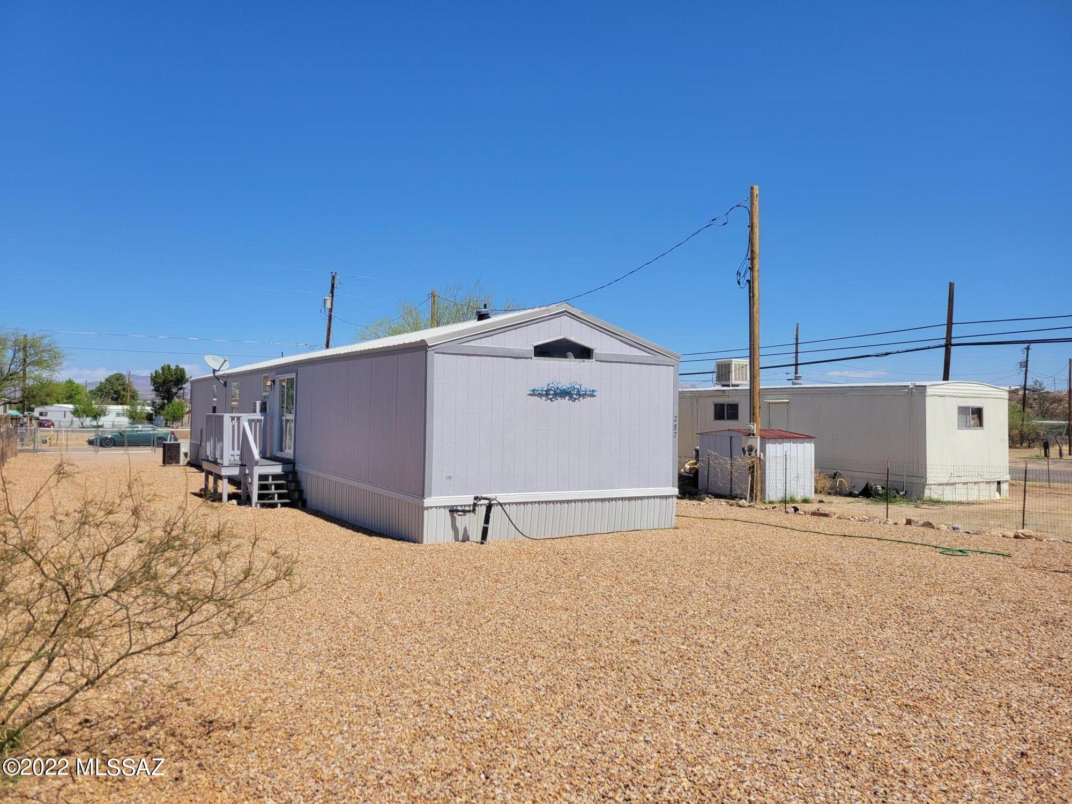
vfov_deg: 53.1
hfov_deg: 67.3
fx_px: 805
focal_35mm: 26
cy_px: 402
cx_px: 536
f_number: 1.8
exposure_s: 1/3531
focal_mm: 5.4
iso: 40
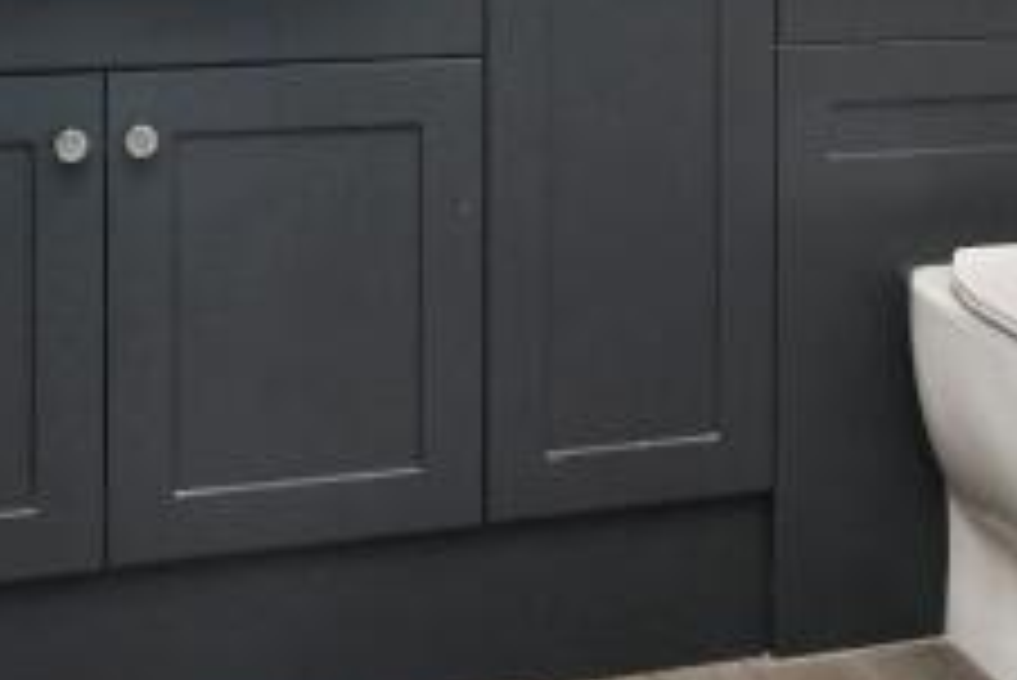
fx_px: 1922
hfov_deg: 29.2
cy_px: 43
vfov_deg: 19.6
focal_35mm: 68
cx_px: 770
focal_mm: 10
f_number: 7.1
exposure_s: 1/60
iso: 800
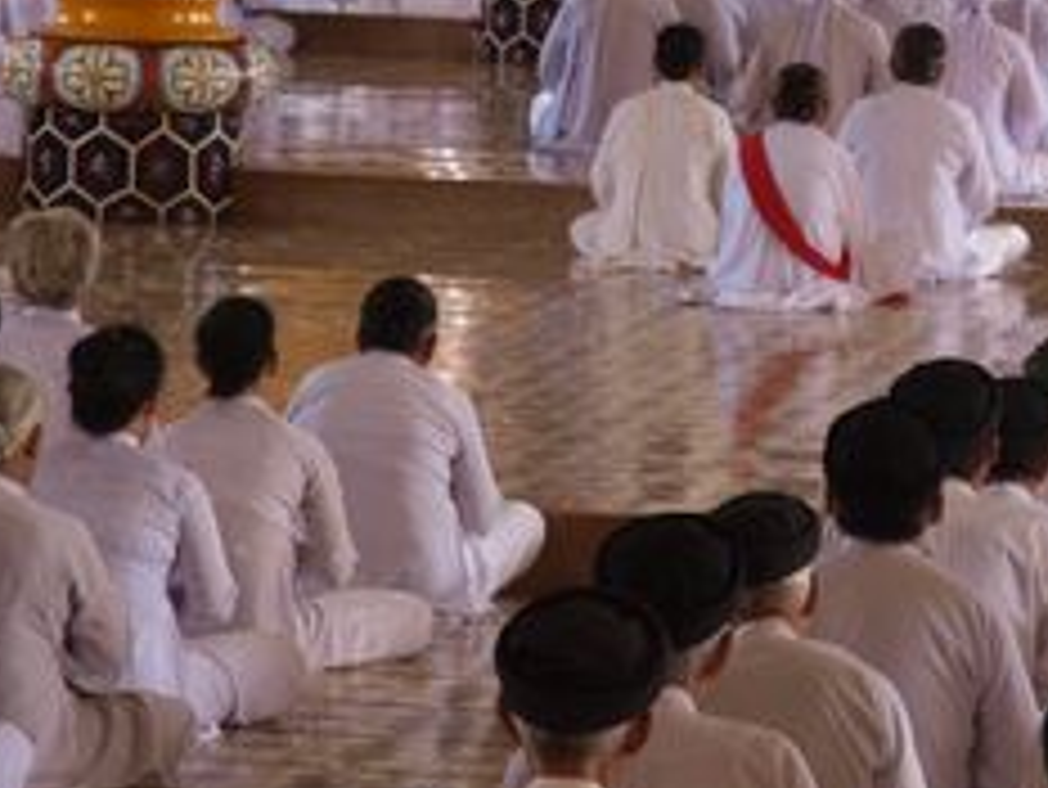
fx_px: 7027
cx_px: 909
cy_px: 43
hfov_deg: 8.5
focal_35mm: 232
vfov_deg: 6.4
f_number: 3.5
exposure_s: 1/100
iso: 400
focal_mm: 54
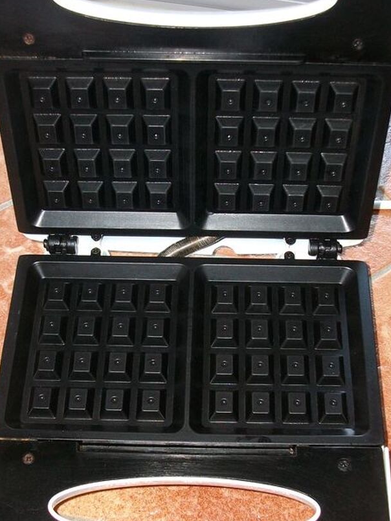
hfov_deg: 27.5
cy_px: 290
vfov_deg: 36.1
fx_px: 798
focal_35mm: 53
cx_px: 219
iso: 125
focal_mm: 5.7
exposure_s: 1/40
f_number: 2.9
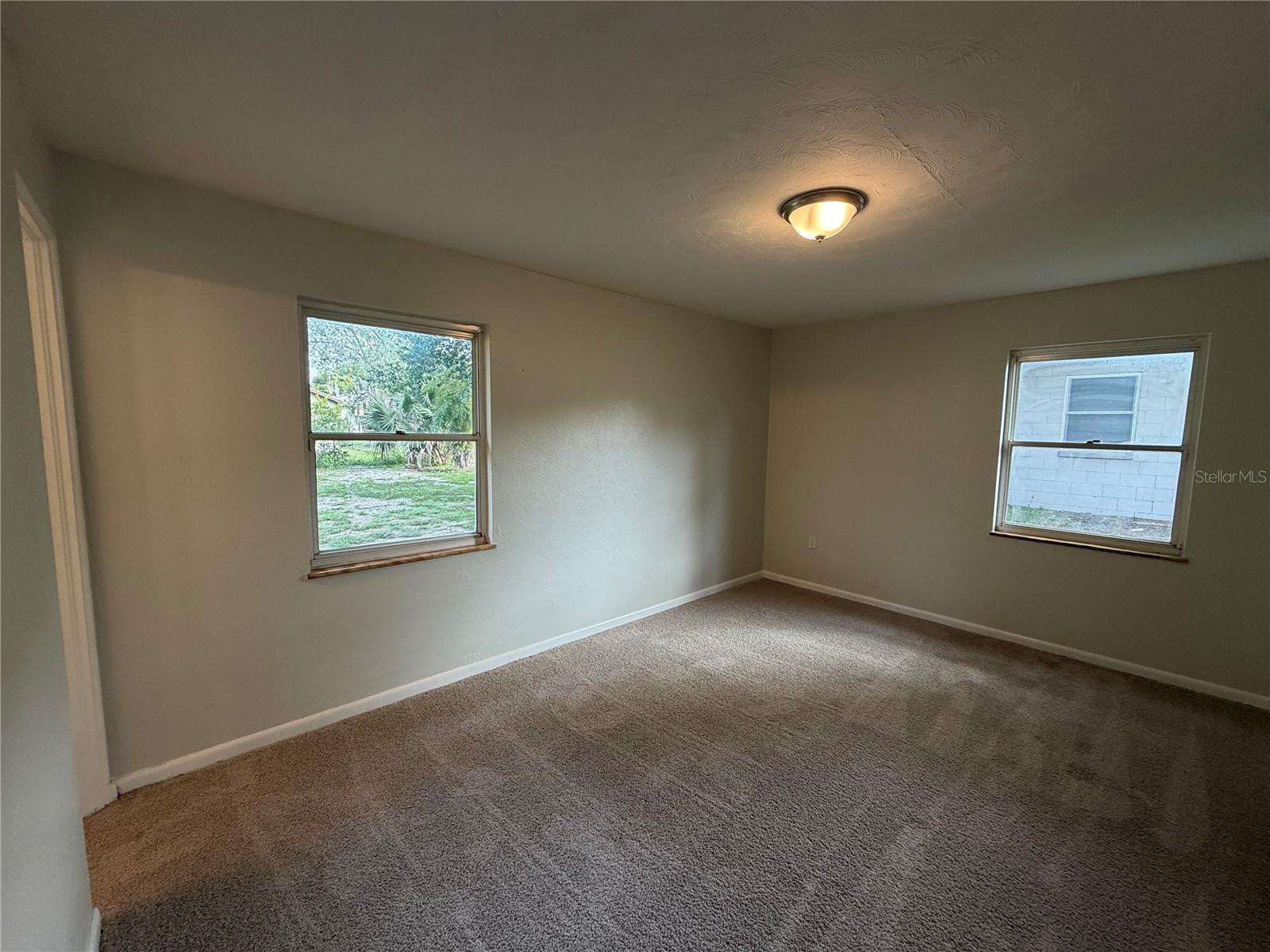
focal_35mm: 14
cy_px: 476
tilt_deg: -5.6
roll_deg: -1.1
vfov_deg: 85.7
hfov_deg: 102.1
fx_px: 514
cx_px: 635
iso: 200
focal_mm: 2.22
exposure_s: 1/121
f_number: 2.2
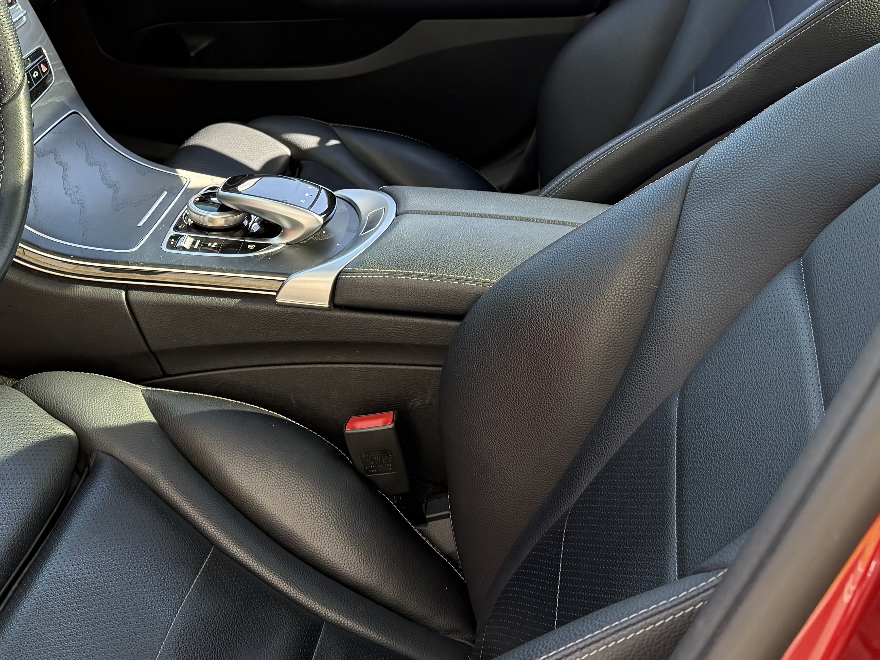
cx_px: 223
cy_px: 265
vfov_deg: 28.0
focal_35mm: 52
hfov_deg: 36.0
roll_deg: -3.6
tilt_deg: -28.7
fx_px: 1322
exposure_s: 1/238
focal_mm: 6.76
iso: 160
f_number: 1.78
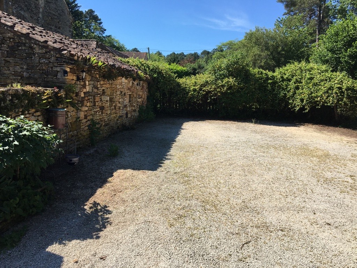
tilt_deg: -8.3
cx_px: 178
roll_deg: -1.7
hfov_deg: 61.7
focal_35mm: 29
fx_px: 299
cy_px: 134
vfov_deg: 48.2
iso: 25
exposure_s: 1/1068
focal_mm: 4.15
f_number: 2.2
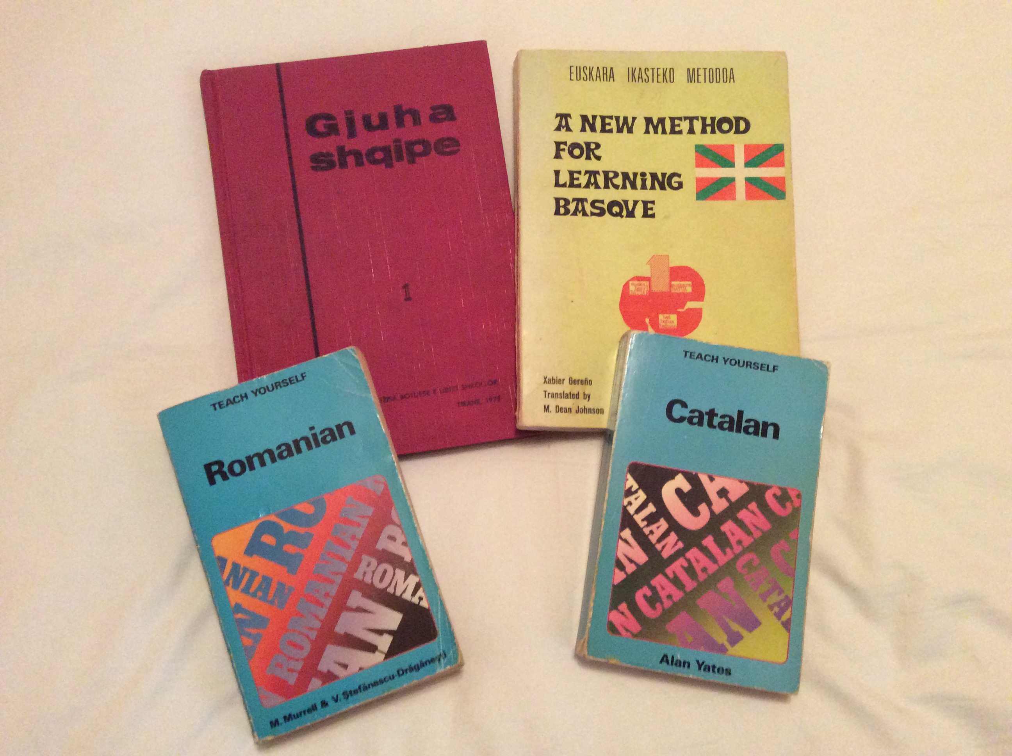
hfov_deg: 56.9
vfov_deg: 44.1
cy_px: 378
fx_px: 934
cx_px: 506
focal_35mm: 32
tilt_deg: -74.5
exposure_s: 1/25
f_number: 2.4
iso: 320
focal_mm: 3.3
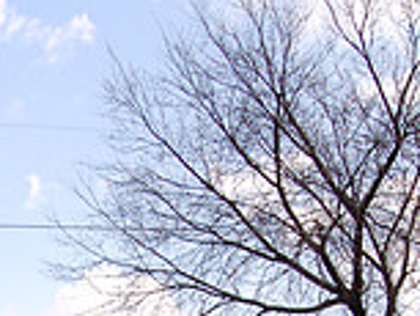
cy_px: 522
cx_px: 80
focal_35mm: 109
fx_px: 1324
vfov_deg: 12.7
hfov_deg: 17.9
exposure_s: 1/160
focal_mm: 20
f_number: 9
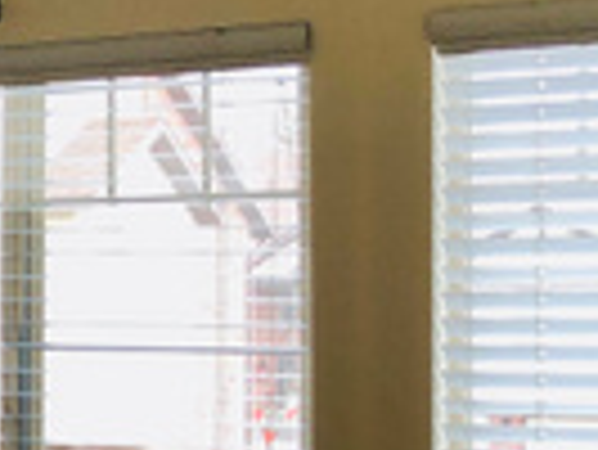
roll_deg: +0.0
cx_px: -656
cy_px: 306
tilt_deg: +1.2
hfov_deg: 12.5
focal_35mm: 135
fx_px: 2334
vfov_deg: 11.0
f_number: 1.8
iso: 40
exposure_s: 1/15
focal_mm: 4
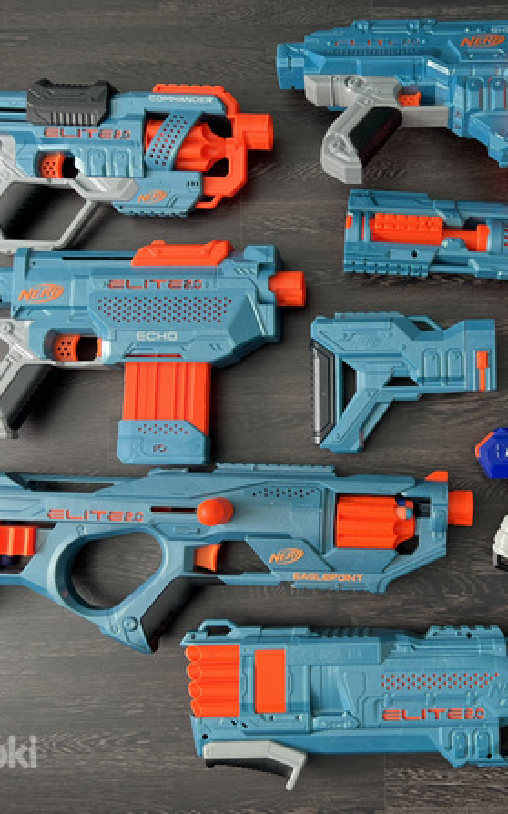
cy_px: 406
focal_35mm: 37
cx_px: 402
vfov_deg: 52.8
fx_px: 820
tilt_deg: -85.5
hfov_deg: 33.5
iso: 80
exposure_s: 1/121
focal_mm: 5.7
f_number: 1.5
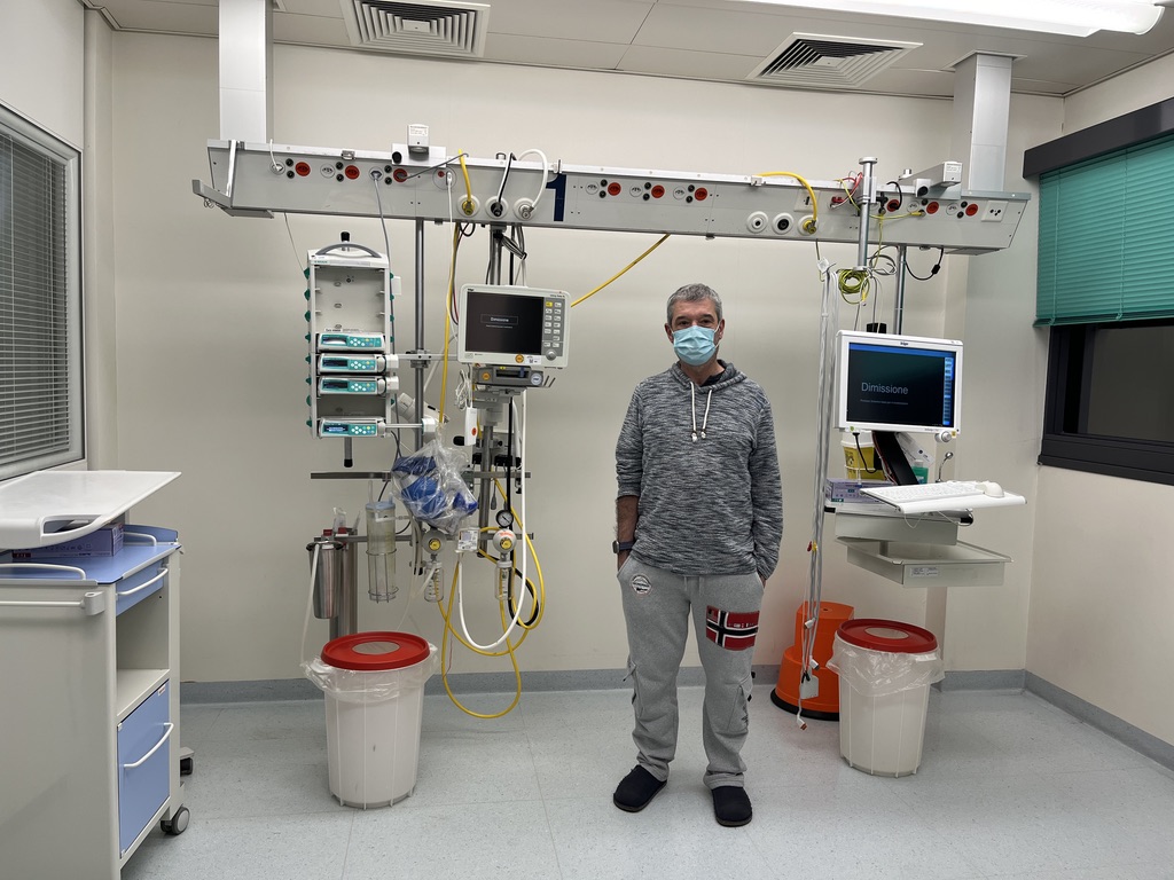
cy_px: 440
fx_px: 882
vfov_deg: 53.1
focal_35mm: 26
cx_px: 587
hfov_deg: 67.3
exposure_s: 1/100
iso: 40
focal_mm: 5.1
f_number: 1.6
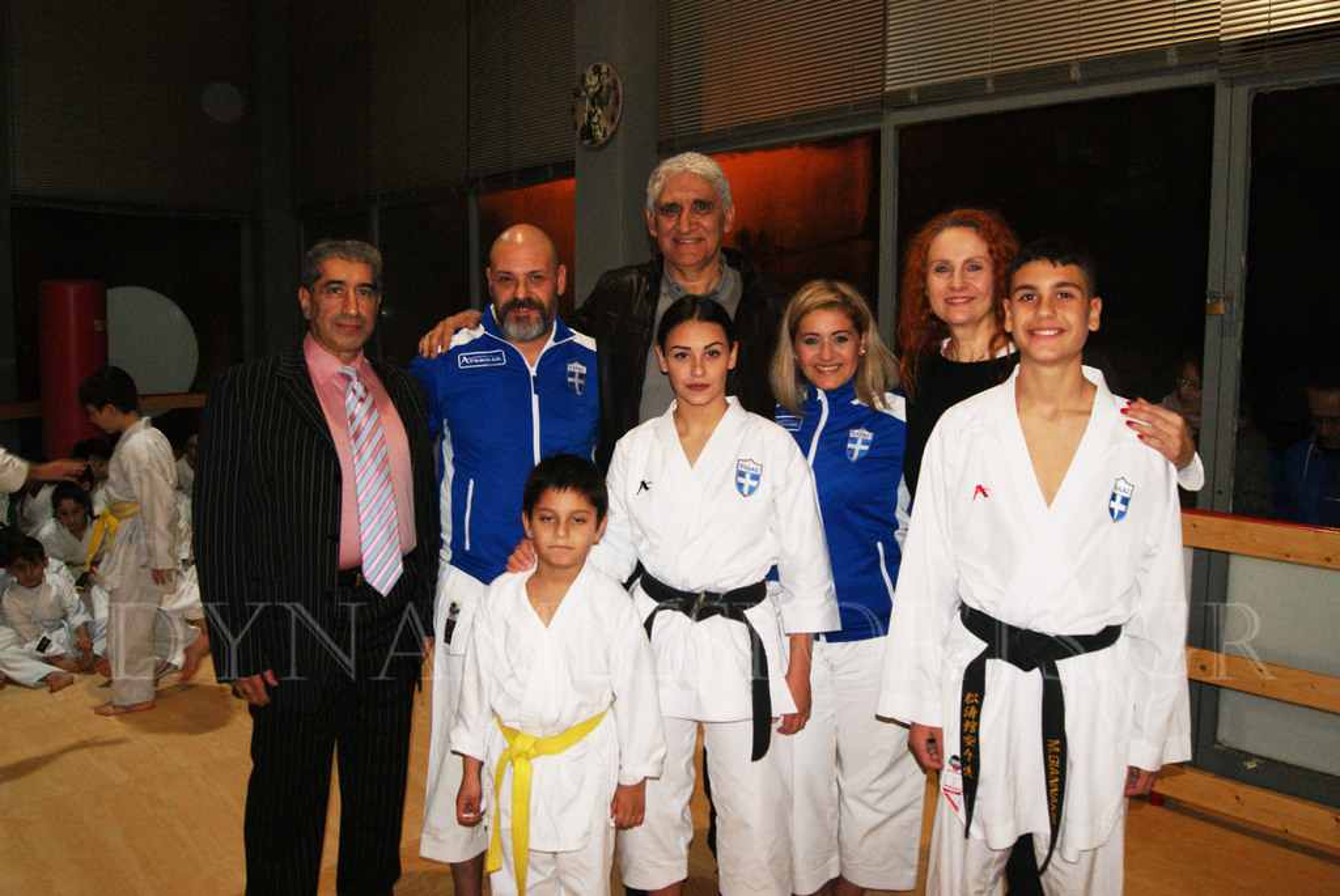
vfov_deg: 43.7
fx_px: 1118
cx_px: 670
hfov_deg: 61.9
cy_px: 448
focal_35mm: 30
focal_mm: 20
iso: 400
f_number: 5.6
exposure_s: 1/60
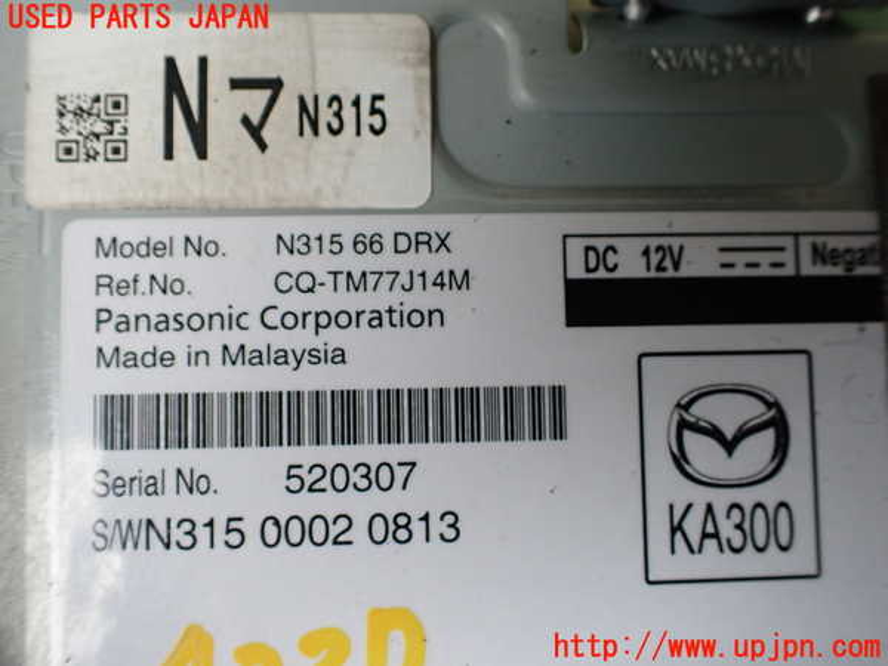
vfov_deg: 46.8
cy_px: 333
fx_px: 770
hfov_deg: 60.0
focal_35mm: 30
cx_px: 444
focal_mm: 5.4
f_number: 2.3
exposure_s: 1/125
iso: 400
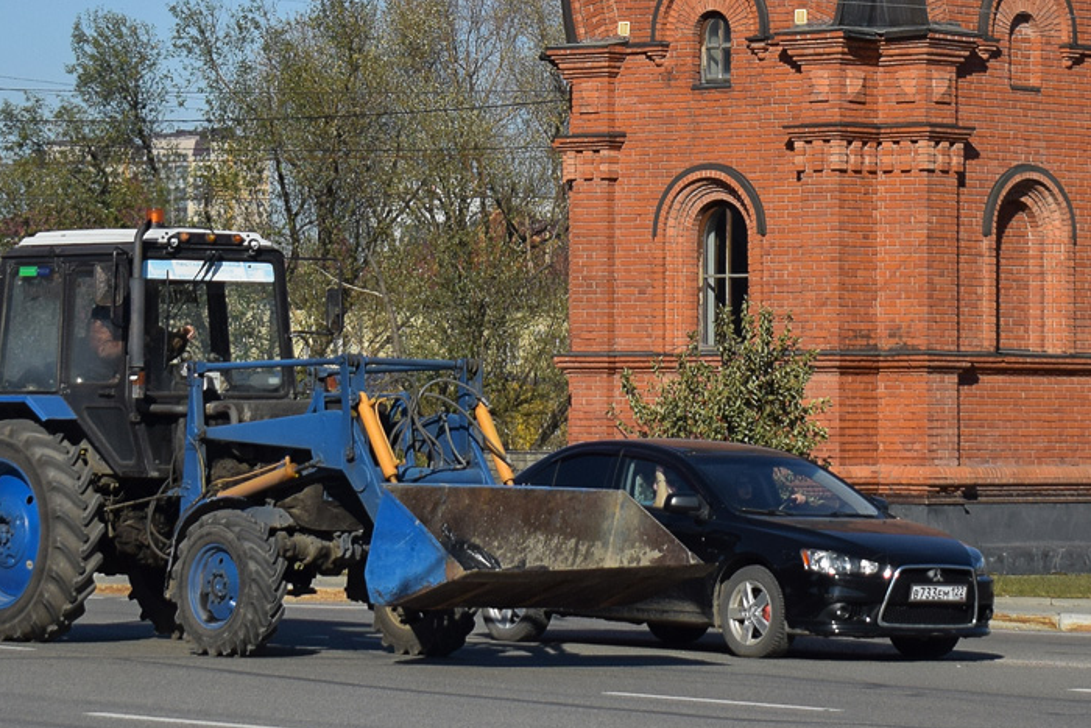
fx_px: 3273
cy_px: 260
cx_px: 357
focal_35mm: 108
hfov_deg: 18.9
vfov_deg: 12.7
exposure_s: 1/2000
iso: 200
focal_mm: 42
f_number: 8
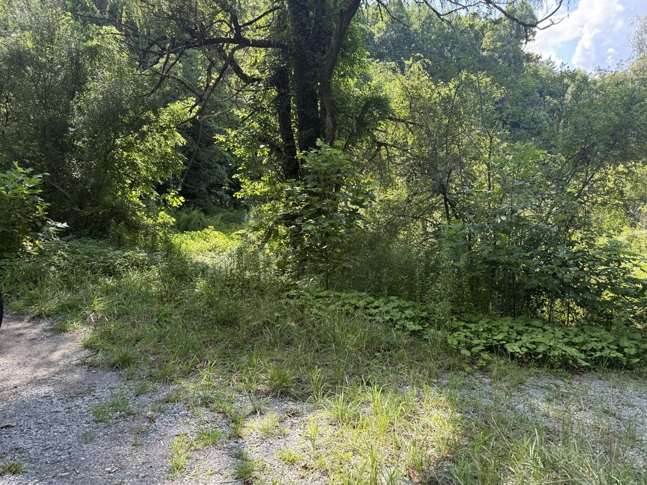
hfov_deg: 69.4
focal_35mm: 25
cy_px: 240
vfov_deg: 54.9
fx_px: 467
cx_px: 316
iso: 80
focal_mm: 6.76
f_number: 1.78
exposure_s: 1/445
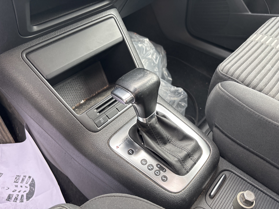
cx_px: 140
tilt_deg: -44.1
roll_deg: -1.4
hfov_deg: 67.3
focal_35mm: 26
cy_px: 104
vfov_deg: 53.1
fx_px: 210
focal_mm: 5.96
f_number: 1.6
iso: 125
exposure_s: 1/110
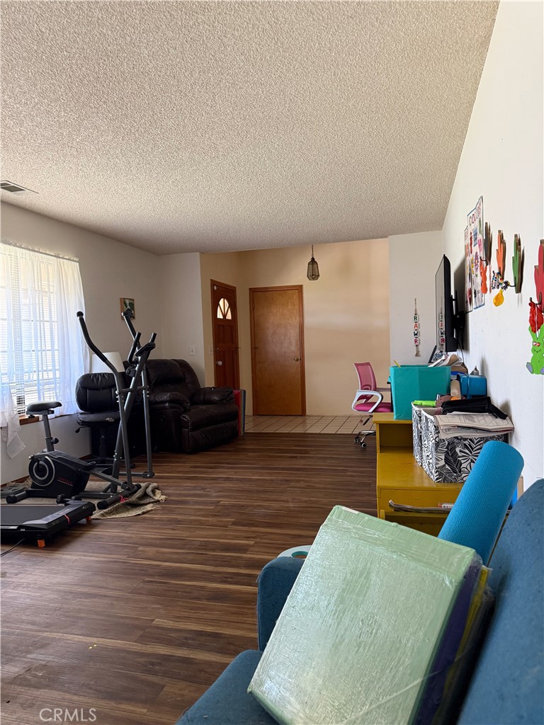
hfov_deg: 56.8
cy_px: 362
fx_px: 503
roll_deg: +1.9
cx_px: 272
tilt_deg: -1.2
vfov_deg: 71.6
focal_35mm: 24
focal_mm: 6.76
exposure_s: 1/60
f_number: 1.78
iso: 320
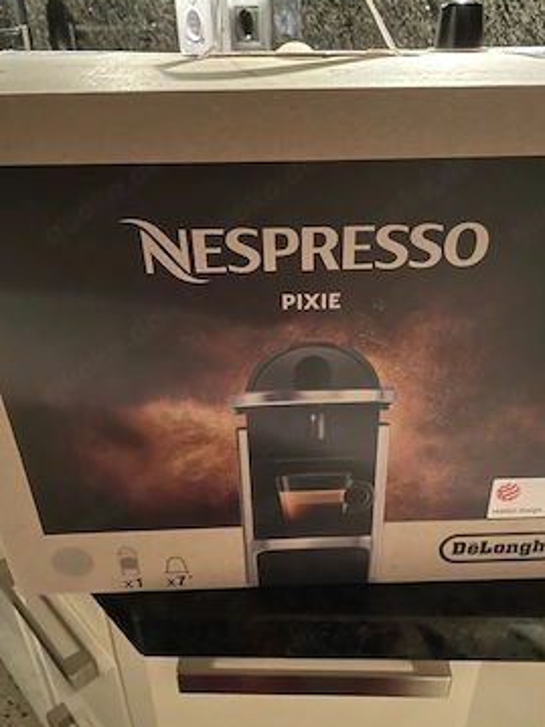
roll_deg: -0.5
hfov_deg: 48.1
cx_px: 302
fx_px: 609
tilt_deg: -30.6
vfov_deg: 61.7
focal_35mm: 29
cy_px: 379
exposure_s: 1/17
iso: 1000
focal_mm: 4.2
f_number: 1.6
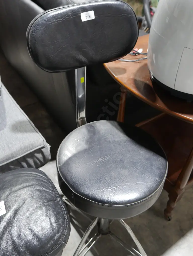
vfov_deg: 53.9
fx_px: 253
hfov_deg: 41.8
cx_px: 96
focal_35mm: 34
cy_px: 128
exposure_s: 1/60
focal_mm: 17
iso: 1250
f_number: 4
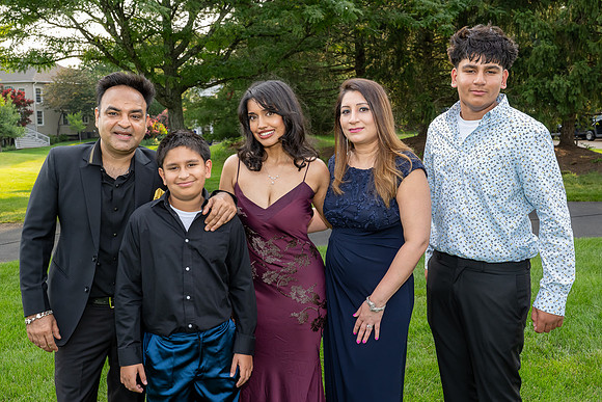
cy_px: 207
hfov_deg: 51.8
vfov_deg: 35.9
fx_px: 619
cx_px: 284
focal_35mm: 37
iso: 900
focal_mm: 33
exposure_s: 1/250
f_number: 8
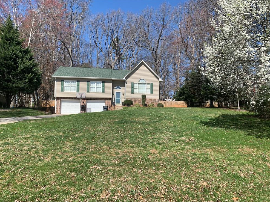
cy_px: 104
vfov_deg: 51.4
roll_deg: -0.8
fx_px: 211
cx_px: 139
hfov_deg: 65.3
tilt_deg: +2.8
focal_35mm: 27
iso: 25
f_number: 1.8
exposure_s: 1/1634
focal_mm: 4.25
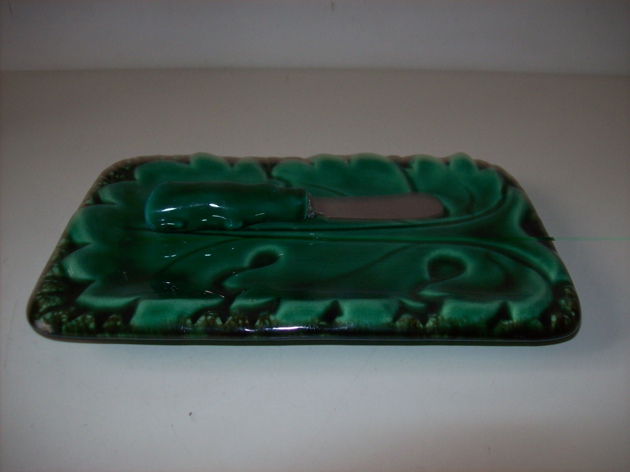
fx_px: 655
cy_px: 236
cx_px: 315
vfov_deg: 39.6
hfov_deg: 51.4
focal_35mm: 36
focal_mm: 6
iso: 80
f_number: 2.7
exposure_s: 1/64
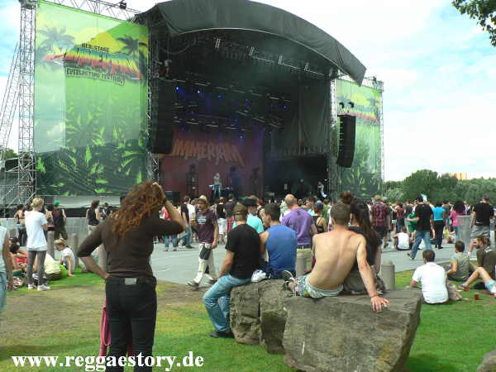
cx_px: 248
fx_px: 502
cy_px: 186
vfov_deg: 40.7
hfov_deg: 52.6
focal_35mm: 35
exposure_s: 1/320
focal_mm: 6
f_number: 4
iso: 64
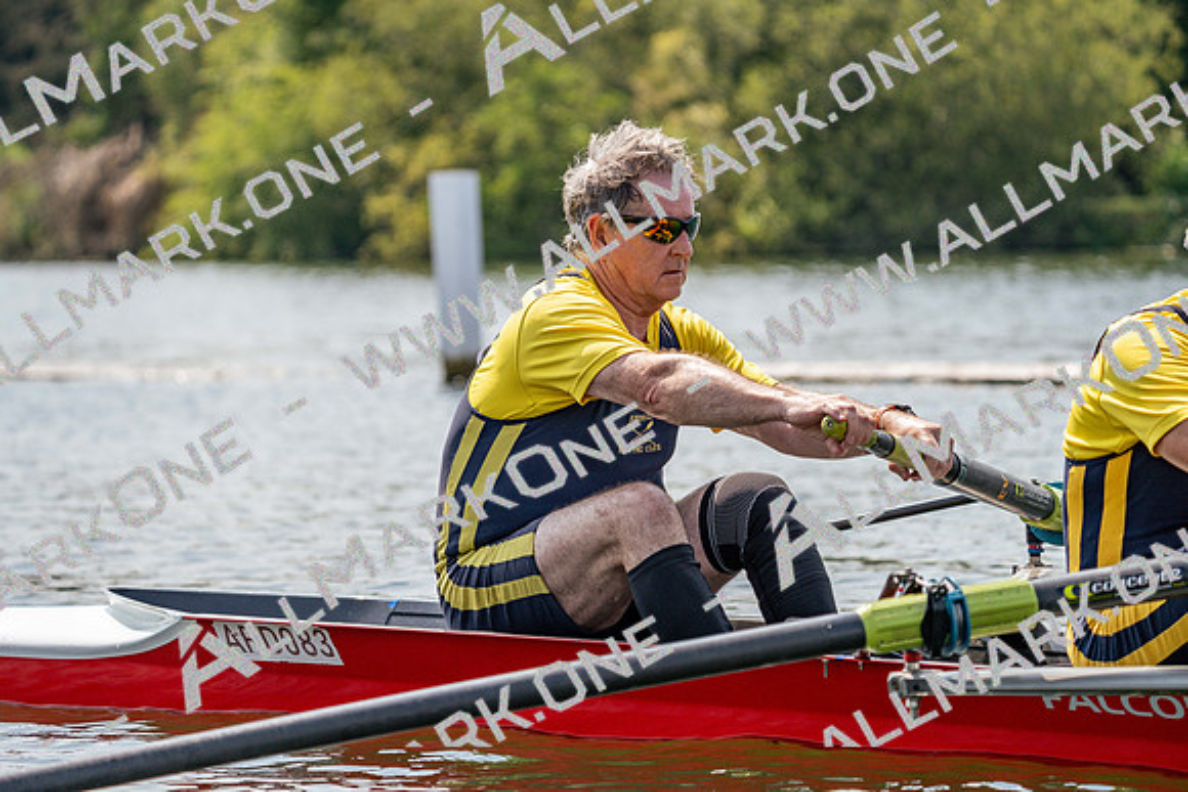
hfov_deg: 10.3
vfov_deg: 6.9
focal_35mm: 200
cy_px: 396
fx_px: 6601
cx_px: 594
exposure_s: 1/1600
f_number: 5.6
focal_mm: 200
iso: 200
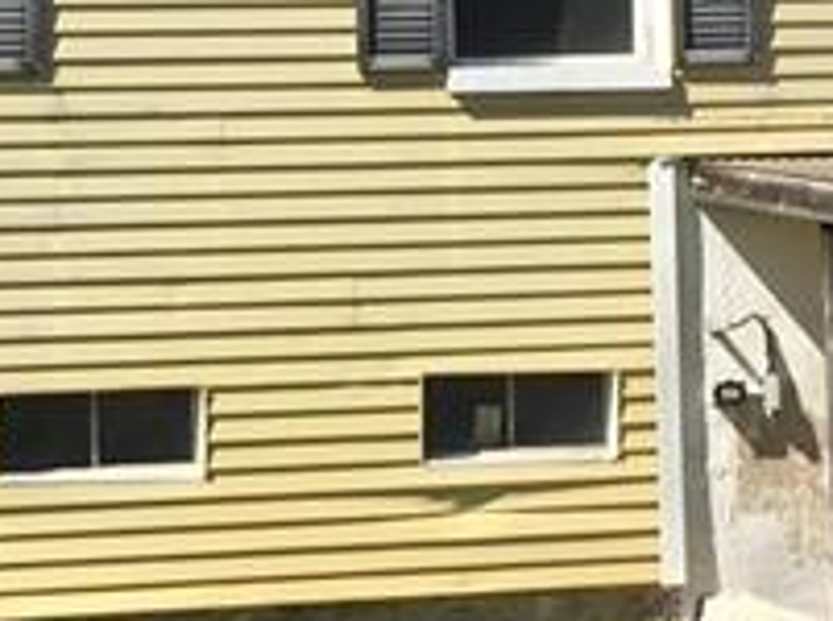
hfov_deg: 13.4
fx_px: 3555
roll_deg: +0.1
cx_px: 485
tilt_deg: +2.5
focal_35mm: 148
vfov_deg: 10.0
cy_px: 91
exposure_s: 1/1799
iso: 32
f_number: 2.2
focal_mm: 4.15
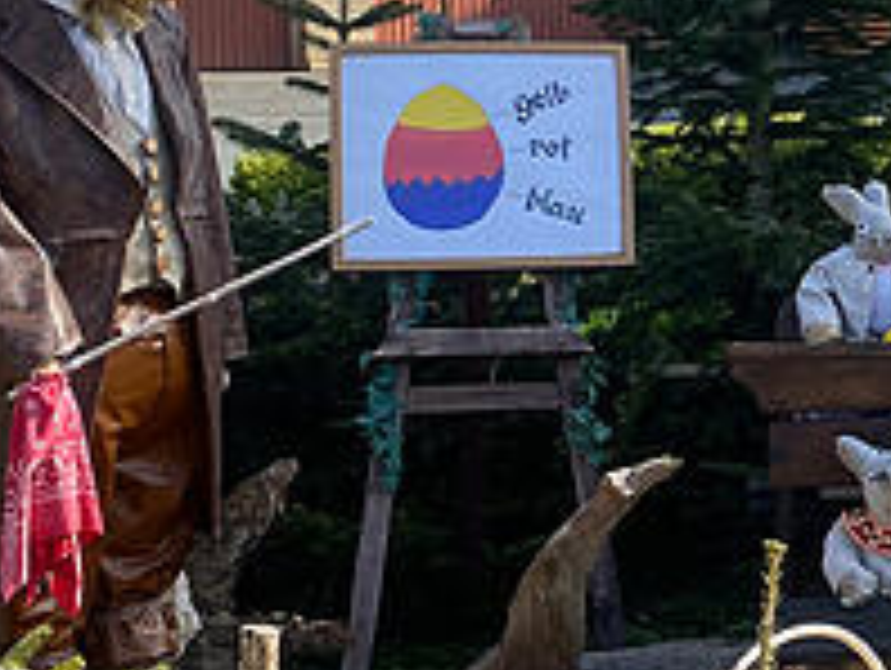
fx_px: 2706
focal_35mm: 105
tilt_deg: -4.9
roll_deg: +0.5
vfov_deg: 14.1
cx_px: 1202
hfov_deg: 17.4
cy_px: 193
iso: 32
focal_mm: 4.25
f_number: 1.8
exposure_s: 1/1082
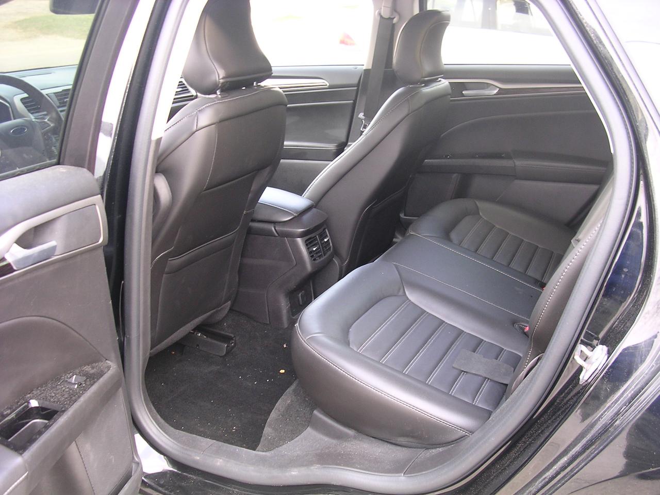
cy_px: 248
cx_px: 330
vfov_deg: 37.7
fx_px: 725
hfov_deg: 49.0
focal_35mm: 38
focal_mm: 5.8
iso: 100
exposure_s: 1/5.7
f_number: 2.8
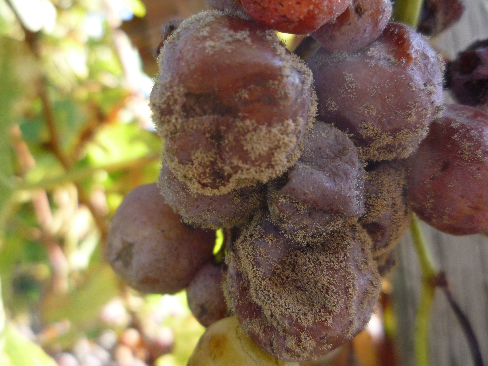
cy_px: 183
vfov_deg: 46.8
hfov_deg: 60.0
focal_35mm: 30
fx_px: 423
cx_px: 244
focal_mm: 5.2
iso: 100
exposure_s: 1/100
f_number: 3.5
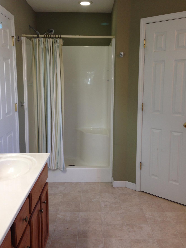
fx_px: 265
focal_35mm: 37
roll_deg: +1.1
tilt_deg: -5.9
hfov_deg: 38.7
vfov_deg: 50.1
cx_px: 96
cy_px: 115
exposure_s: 1/24
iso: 50
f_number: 2.4
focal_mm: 4.12
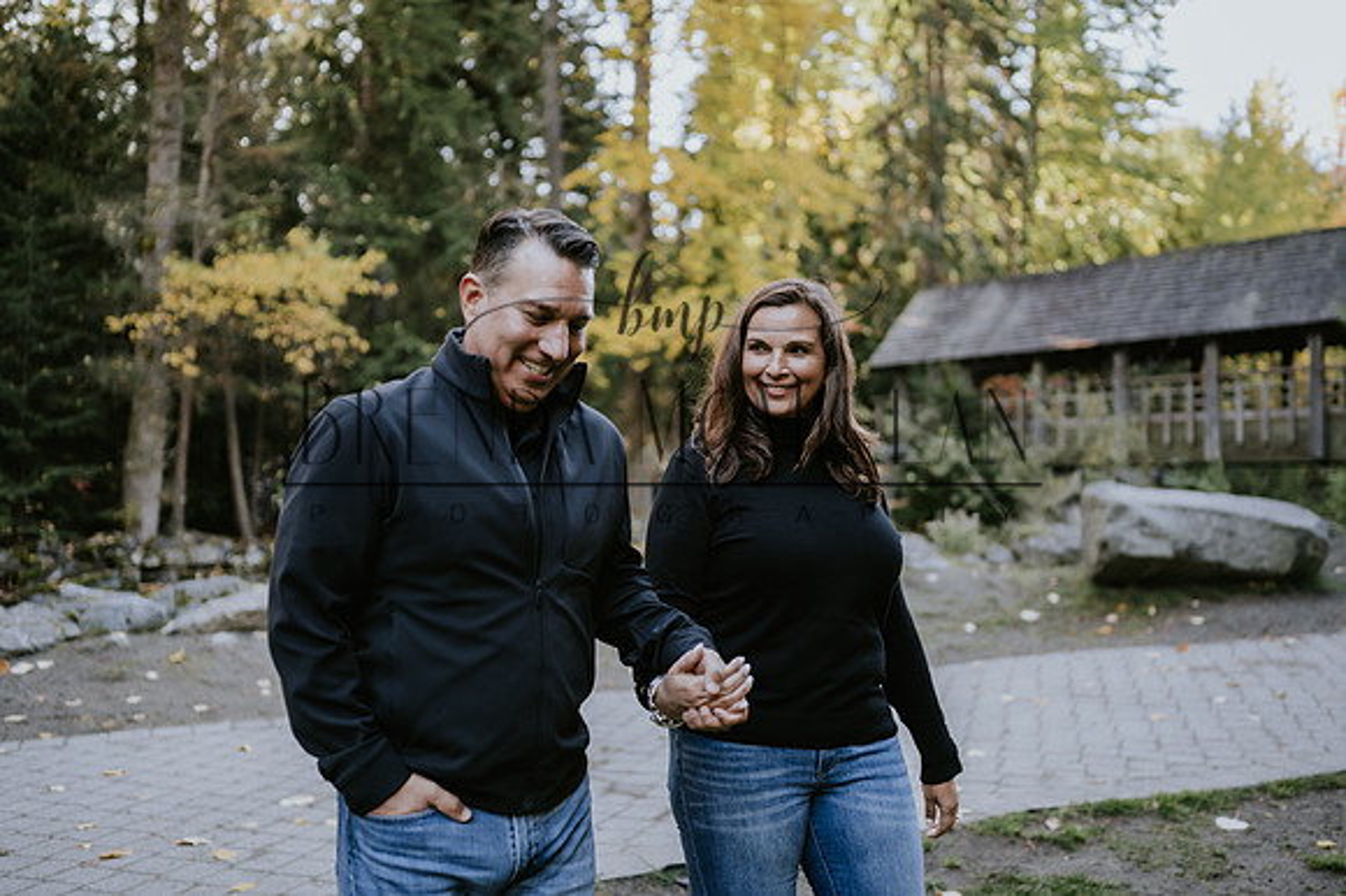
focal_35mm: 35
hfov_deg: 54.5
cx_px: 673
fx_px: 1308
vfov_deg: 37.8
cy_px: 448
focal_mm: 35
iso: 400
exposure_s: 1/500
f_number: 1.8
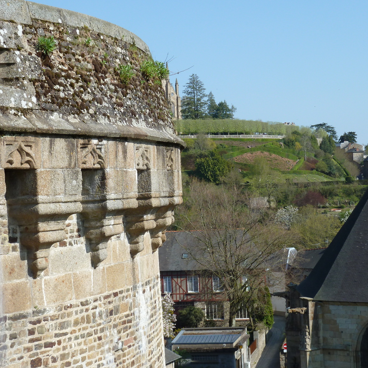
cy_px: 185
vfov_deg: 23.1
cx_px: 184
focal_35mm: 75
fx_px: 902
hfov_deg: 23.1
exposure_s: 1/400
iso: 80
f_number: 4.5
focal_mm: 10.3
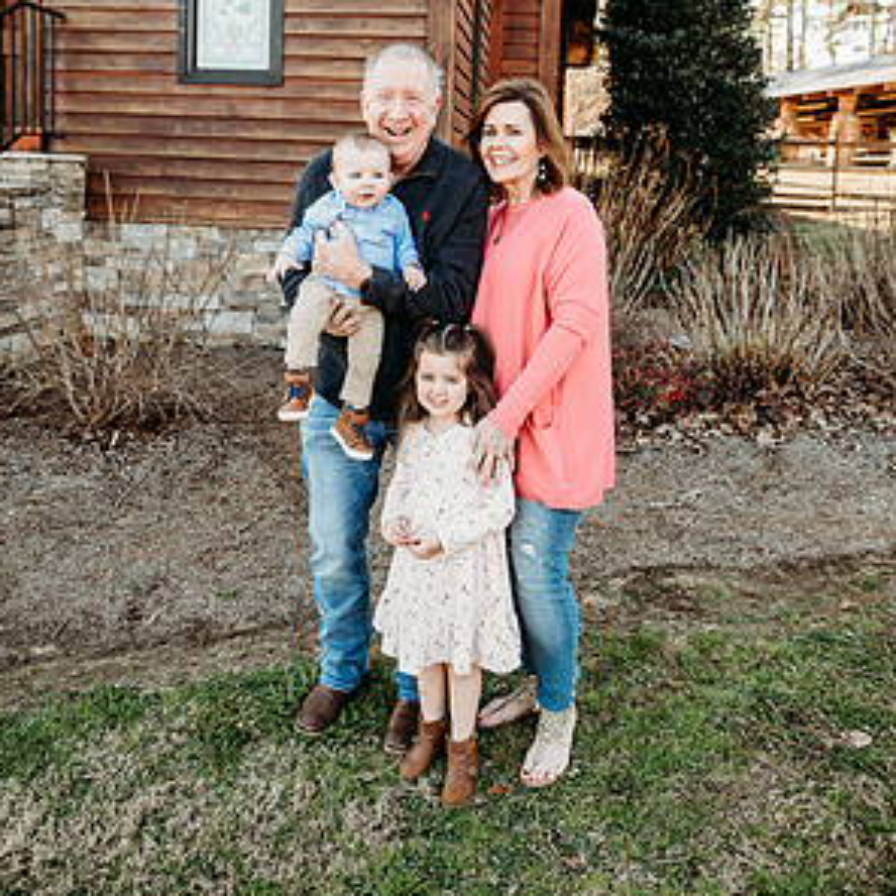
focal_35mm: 31
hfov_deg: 52.5
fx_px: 908
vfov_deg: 51.4
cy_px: 288
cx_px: 448
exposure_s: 1/320
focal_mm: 24
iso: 250
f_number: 2.8
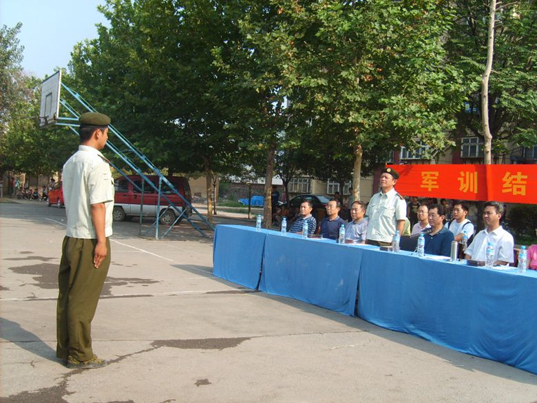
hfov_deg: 52.6
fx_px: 543
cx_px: 268
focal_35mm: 35
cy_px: 202
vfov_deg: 40.7
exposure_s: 1/500
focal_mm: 5.8
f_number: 2.8
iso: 50
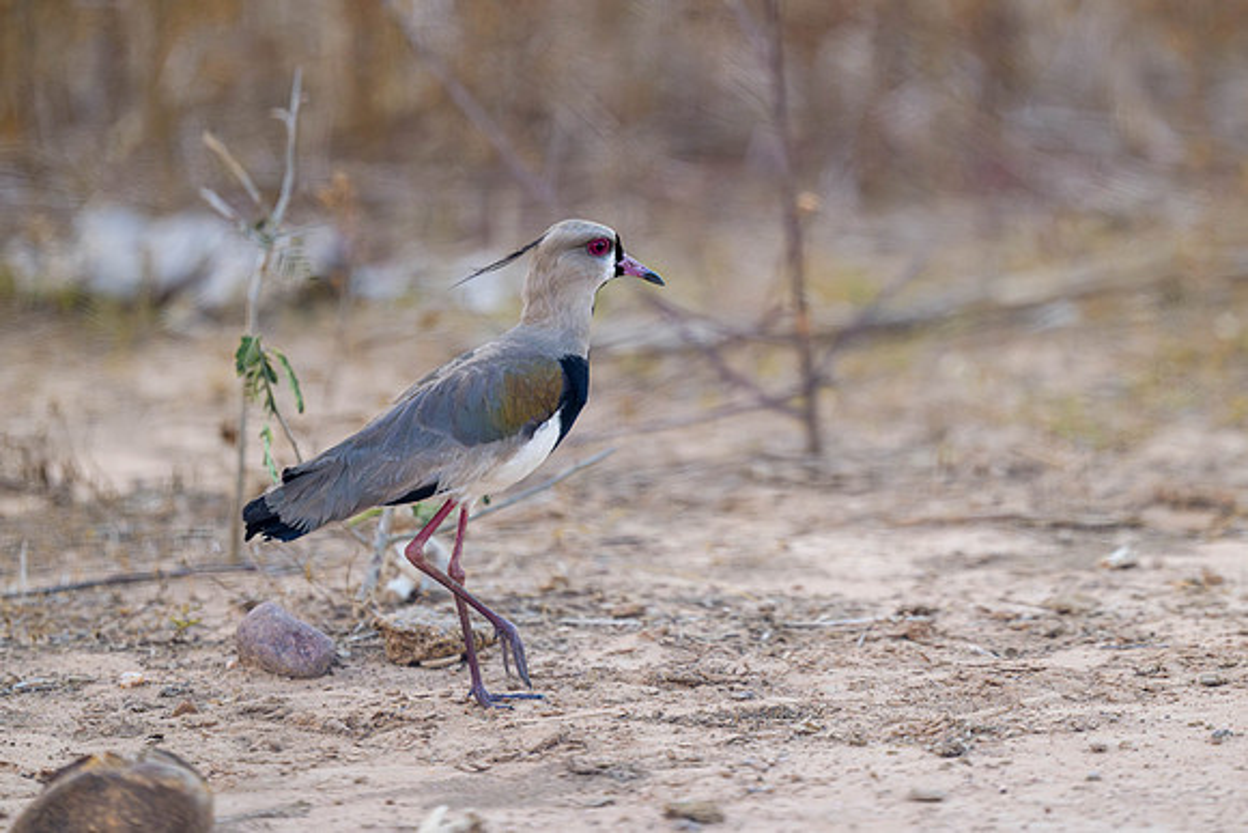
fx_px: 17958
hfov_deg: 4.0
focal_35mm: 518
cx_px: 721
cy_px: 316
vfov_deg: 2.7
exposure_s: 1/640
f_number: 2.8
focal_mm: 400
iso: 1400
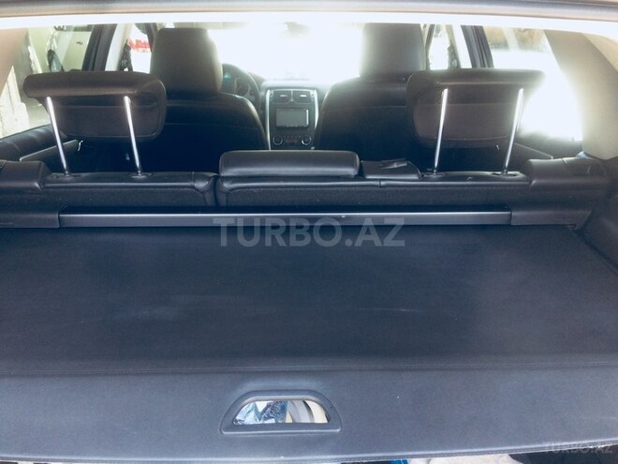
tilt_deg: -23.8
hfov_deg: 61.7
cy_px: 232
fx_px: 518
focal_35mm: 29
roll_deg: -0.5
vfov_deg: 48.2
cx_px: 309
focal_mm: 4.15
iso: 40
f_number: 2.2
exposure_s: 1/50
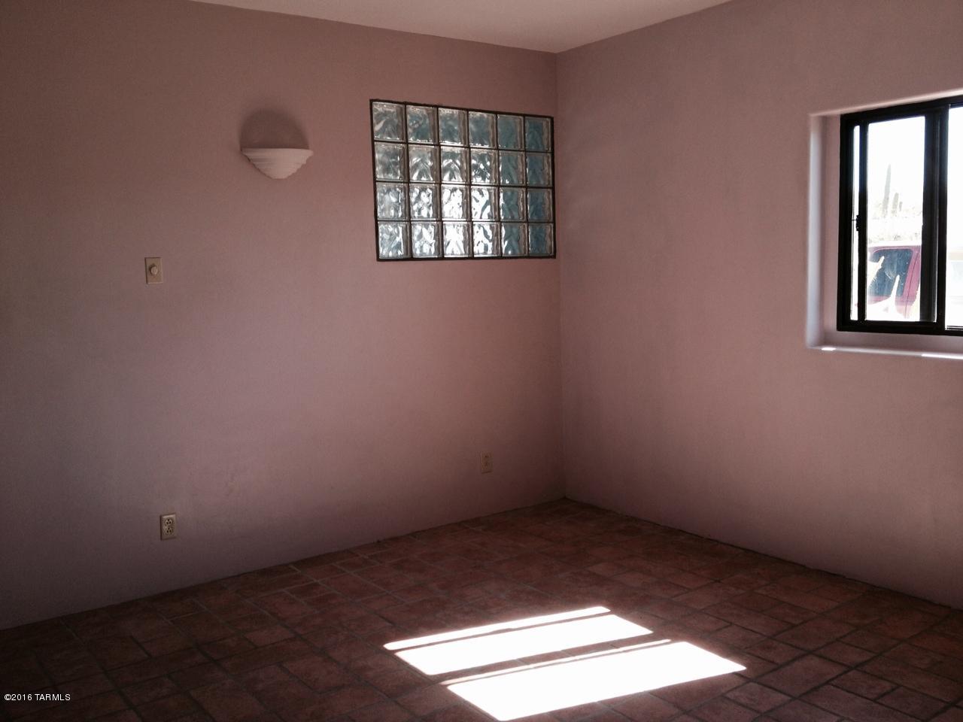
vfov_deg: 40.7
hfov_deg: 52.6
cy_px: 361
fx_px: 974
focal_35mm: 35
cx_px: 482
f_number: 2.4
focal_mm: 4.28
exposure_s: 1/60
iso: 64
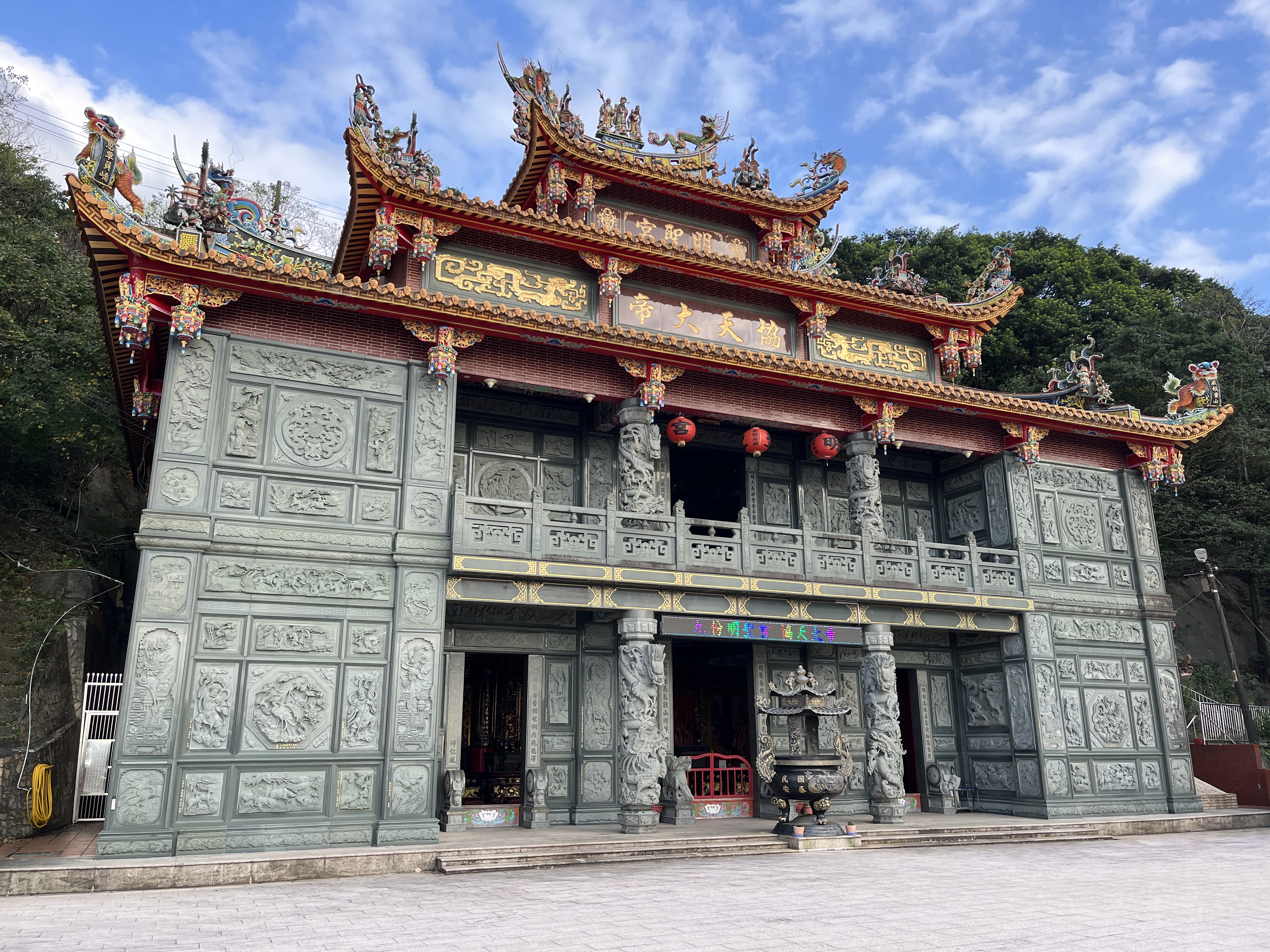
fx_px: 954
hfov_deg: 67.3
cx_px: 635
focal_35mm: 26
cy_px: 476
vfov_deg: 53.1
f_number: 1.6
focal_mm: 5.1
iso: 50
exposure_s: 1/517
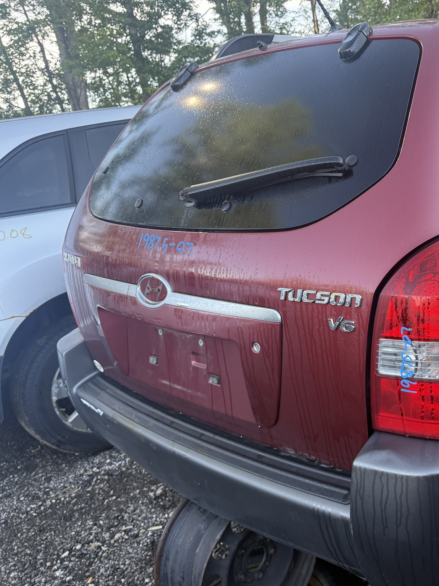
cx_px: 395
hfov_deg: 39.8
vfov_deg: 55.3
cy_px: 288
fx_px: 558
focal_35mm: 33
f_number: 1.78
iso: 125
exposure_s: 1/231
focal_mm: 6.76
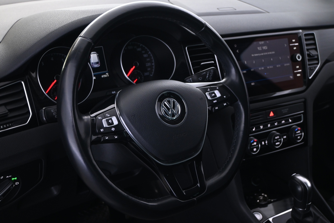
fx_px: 390
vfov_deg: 31.9
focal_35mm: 42
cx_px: 167
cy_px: 112
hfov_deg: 46.4
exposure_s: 1/6
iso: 1000
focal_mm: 28
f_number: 4.5
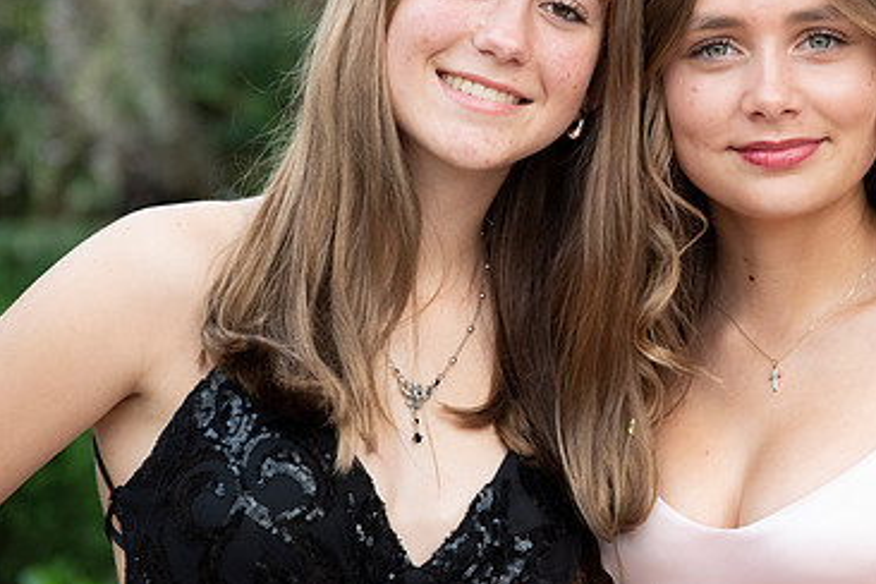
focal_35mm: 238
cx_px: 692
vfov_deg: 5.8
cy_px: 126
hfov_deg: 8.6
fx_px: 5791
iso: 1250
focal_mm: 150
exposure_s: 1/640
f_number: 7.1
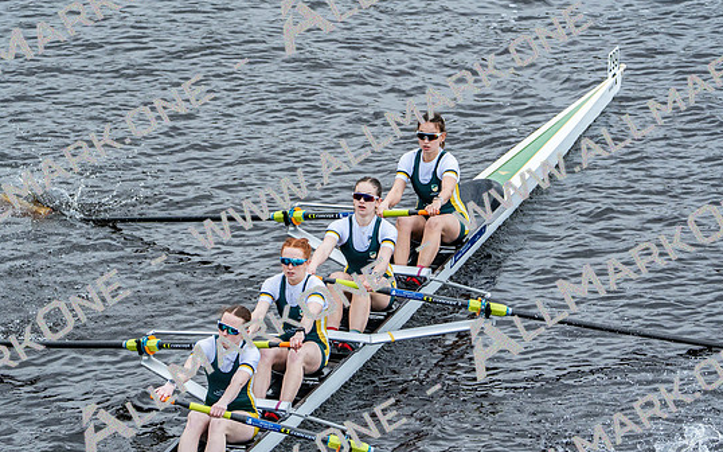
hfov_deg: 6.0
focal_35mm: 353
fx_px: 6954
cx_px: 355
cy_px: 254
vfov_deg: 3.7
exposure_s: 1/1250
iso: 1600
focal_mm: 321
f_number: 6.3
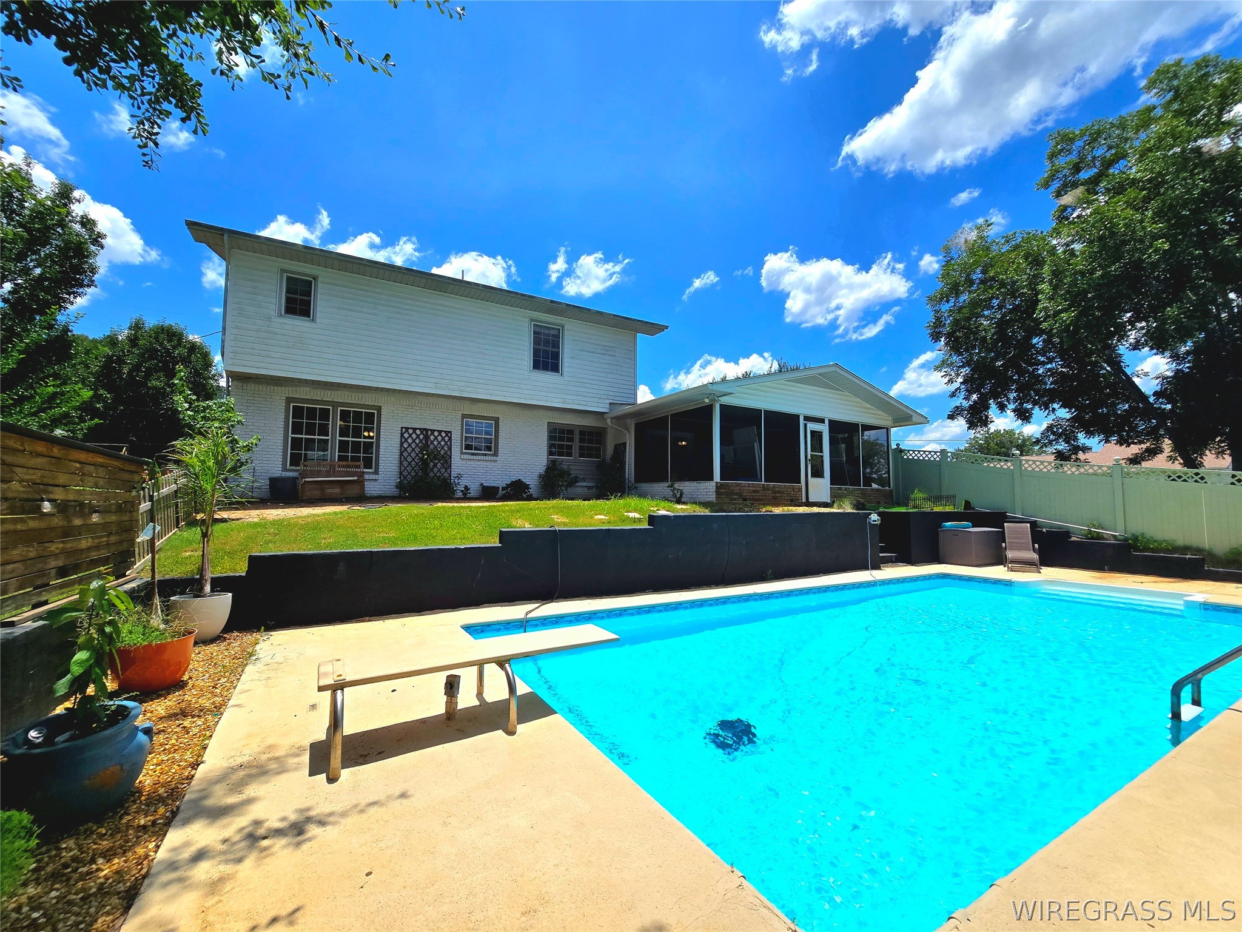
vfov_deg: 89.9
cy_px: 466
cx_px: 621
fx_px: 466
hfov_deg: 106.2
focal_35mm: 13
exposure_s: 1/5000
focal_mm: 2.2
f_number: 2.2
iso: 50
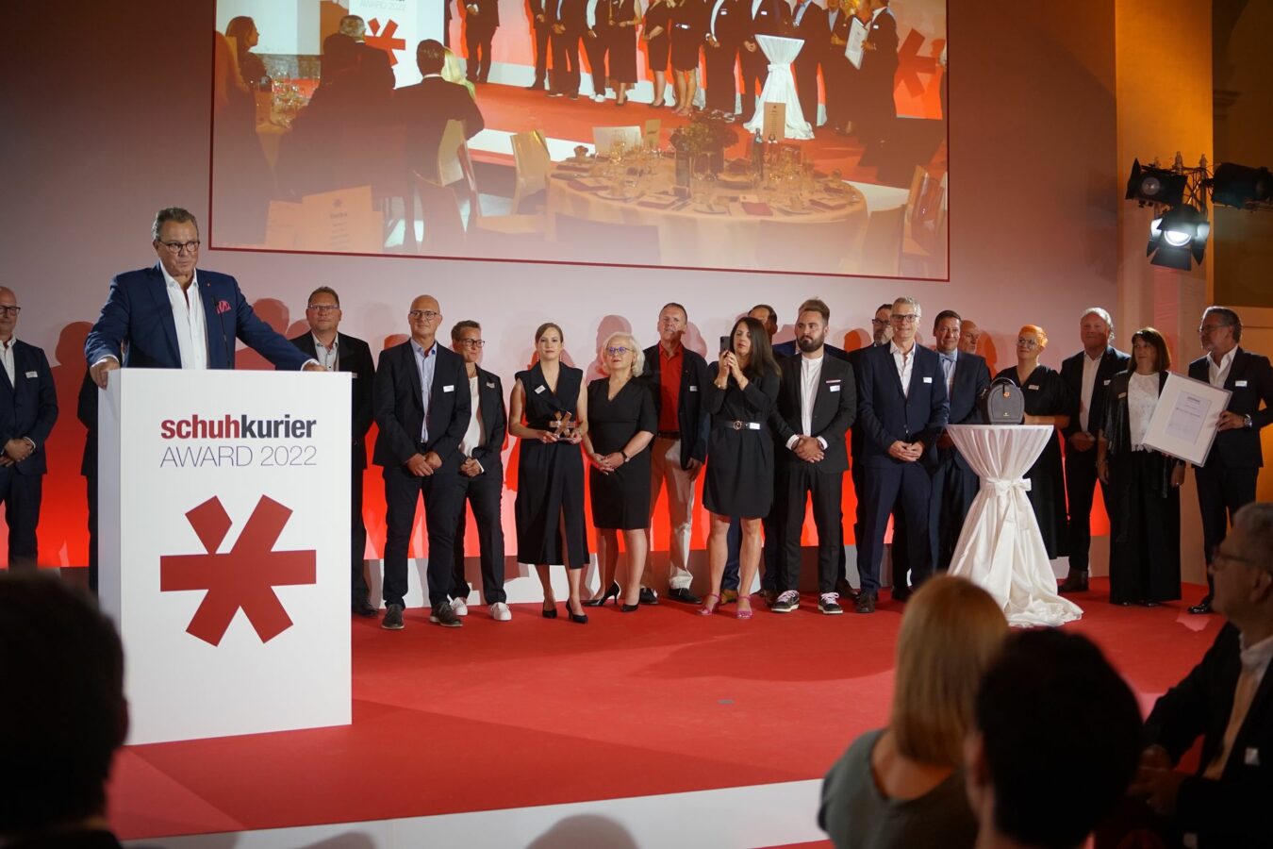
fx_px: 1238
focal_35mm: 35
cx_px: 636
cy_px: 424
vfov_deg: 37.9
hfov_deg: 54.4
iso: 800
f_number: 2
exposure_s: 1/125
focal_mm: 35
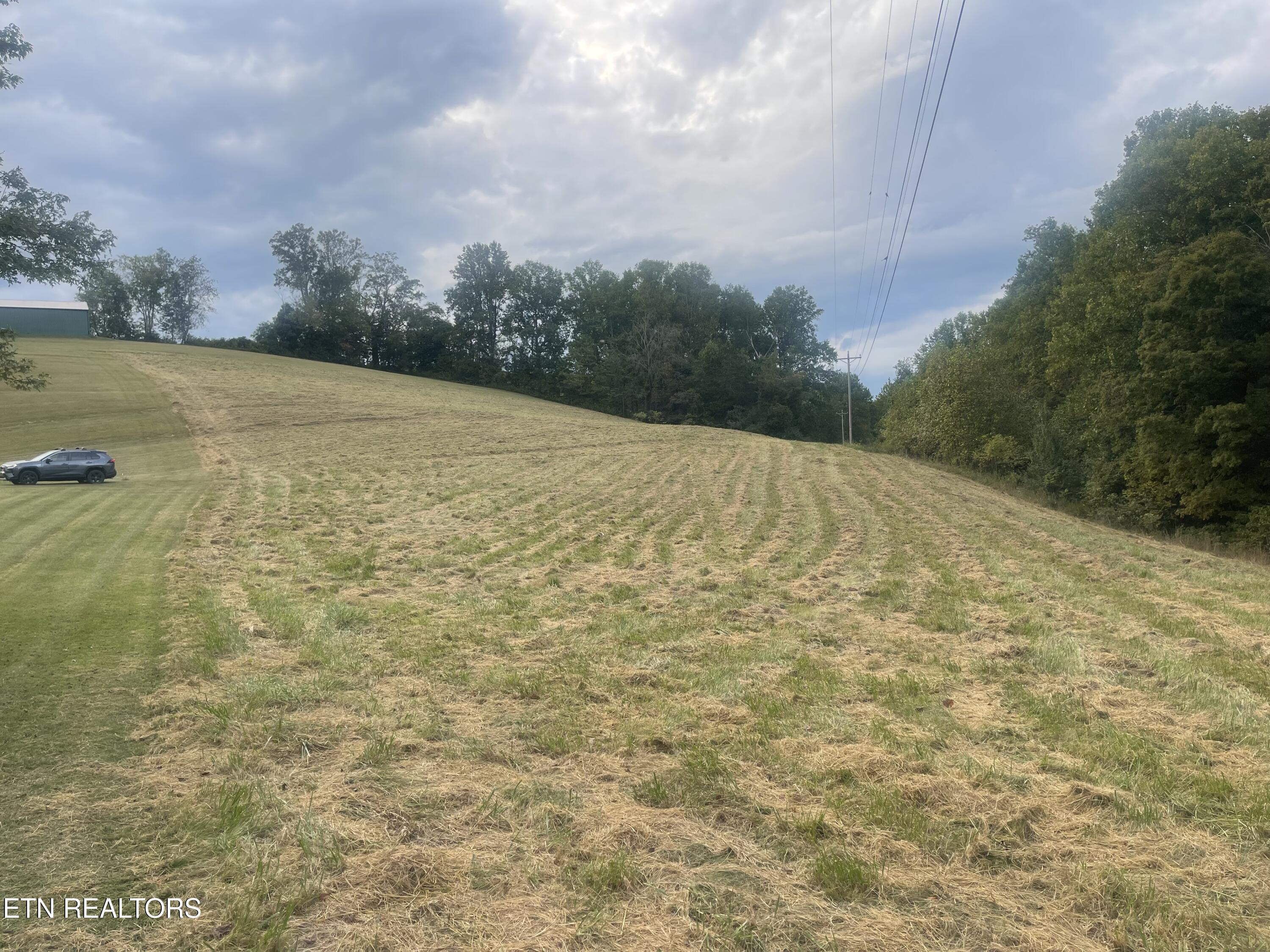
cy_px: 476
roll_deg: +2.4
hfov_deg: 69.4
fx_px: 917
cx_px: 635
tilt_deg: -2.1
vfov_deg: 54.9
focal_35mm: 25
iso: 32
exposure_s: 1/740
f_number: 1.6
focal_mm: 5.1
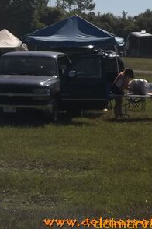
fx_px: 1210
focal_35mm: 191
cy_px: 114
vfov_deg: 10.8
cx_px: 78
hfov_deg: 7.2
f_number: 5.9
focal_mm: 24.5
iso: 80
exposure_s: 1/800
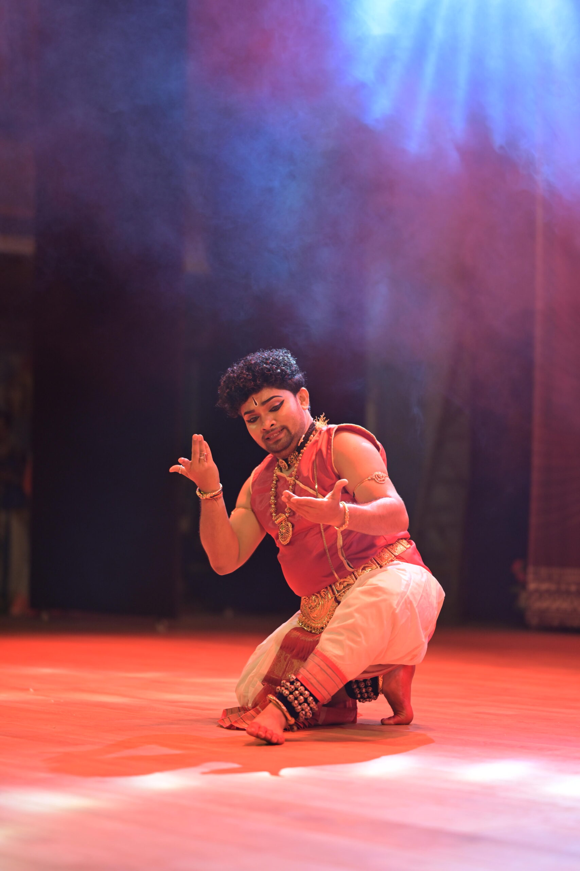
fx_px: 2054
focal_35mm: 85
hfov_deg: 16.1
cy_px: 436
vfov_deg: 23.9
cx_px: 290
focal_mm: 85
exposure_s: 1/400
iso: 1000
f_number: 1.8
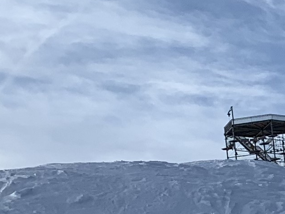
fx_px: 1367
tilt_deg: +9.9
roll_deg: +9.1
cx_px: 704
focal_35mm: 166
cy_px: 195
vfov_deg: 8.9
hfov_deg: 10.2
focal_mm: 4.25
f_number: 1.8
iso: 25
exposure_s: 1/2833
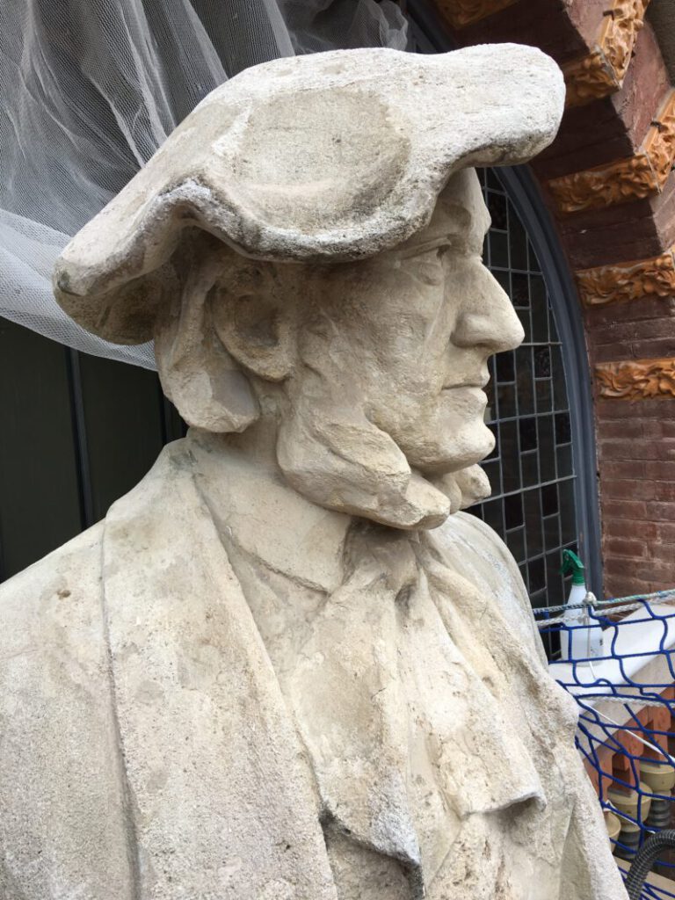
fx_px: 754
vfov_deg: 61.7
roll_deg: +2.4
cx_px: 338
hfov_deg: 48.2
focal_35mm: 29
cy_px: 450
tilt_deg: -4.1
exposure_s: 1/439
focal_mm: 4.15
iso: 25
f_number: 2.2
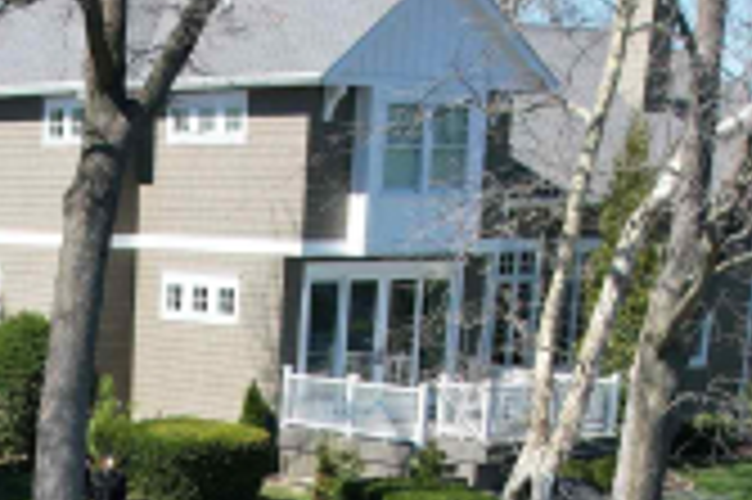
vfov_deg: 12.3
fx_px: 2066
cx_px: -99
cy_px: 982
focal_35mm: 99
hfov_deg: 19.6
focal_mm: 8.38
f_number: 2.8
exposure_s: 1/1000
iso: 100
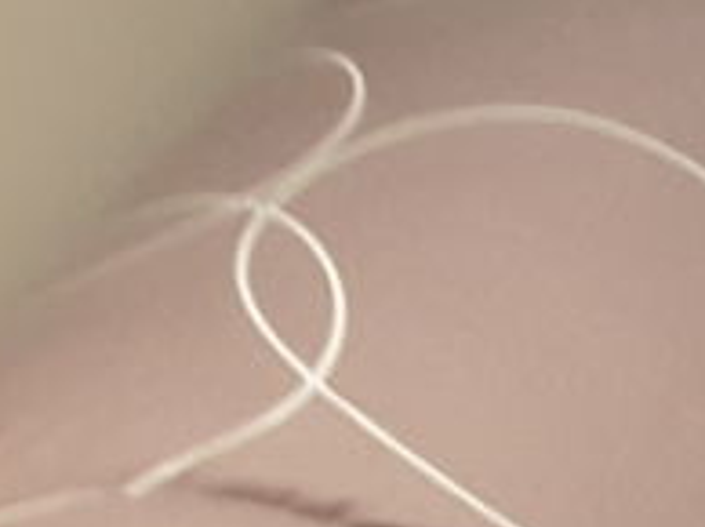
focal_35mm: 160
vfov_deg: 8.8
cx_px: 1719
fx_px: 3255
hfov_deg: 10.5
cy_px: 1003
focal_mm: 2.9
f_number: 1.9
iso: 250
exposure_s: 1/20
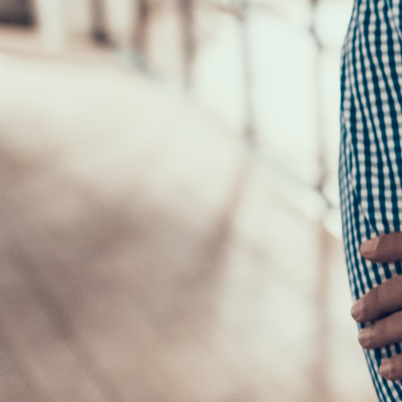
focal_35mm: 133
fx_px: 1747
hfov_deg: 11.5
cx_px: 874
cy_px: 13
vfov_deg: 13.0
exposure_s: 1/160
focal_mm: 35
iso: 800
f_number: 2.2
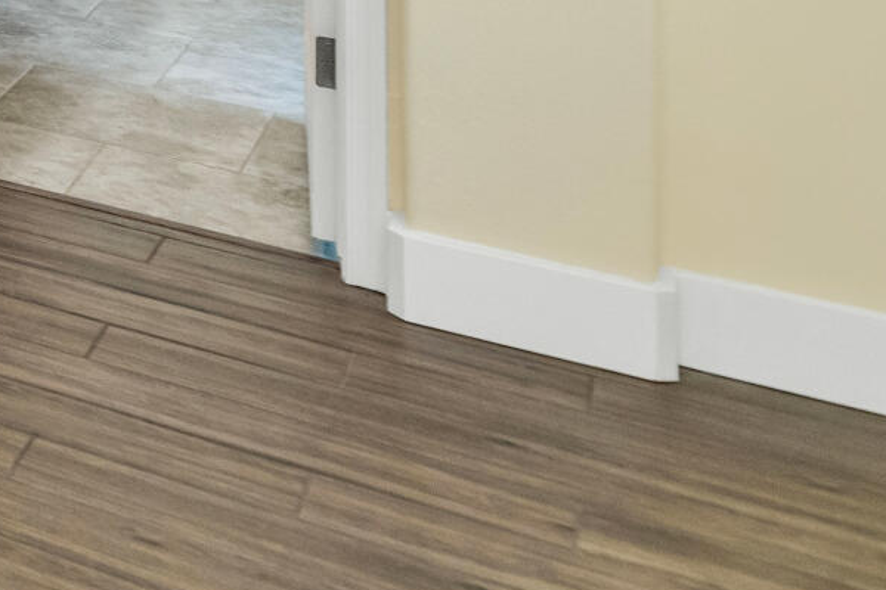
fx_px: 1723
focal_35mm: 70
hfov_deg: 16.7
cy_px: -473
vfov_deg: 16.3
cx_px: -1078
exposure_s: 1/100
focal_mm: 14
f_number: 4.5
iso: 500
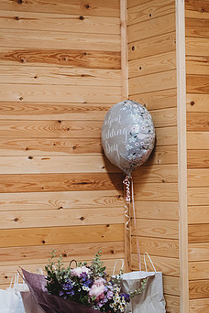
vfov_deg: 18.2
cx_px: 113
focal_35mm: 112
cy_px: 200
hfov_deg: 12.2
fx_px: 975
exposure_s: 1/200
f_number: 1.8
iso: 1600
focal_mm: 85
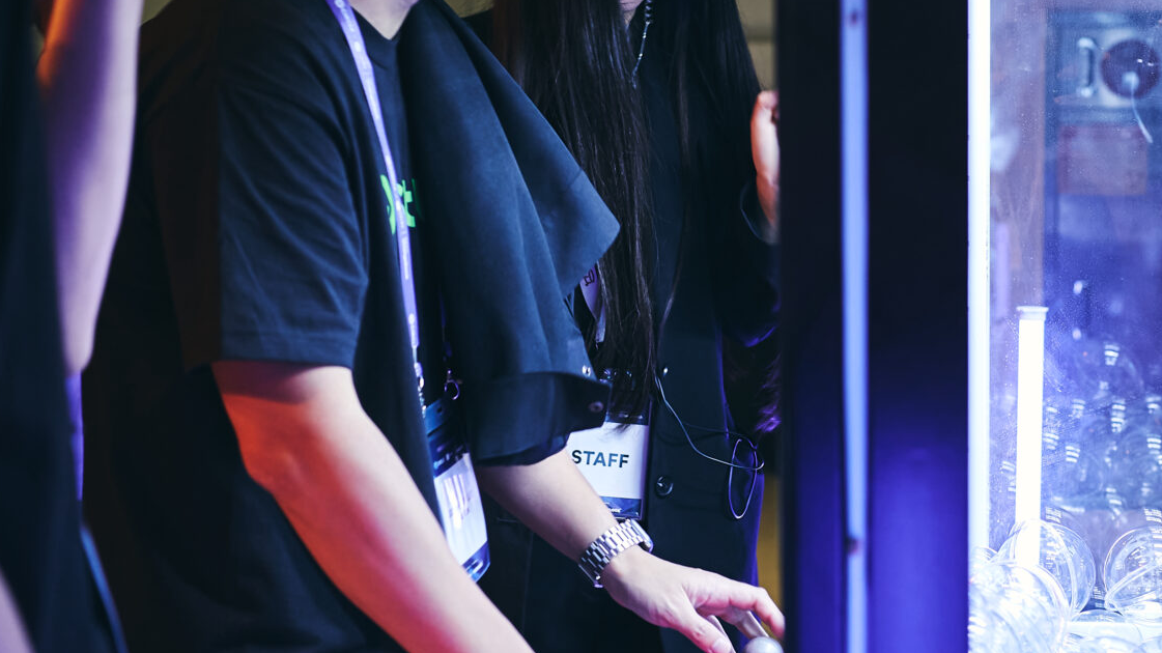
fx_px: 2064
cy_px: 179
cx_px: 865
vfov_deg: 17.9
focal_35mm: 67
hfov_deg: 30.9
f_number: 2.5
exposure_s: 1/100
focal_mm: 35
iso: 1000
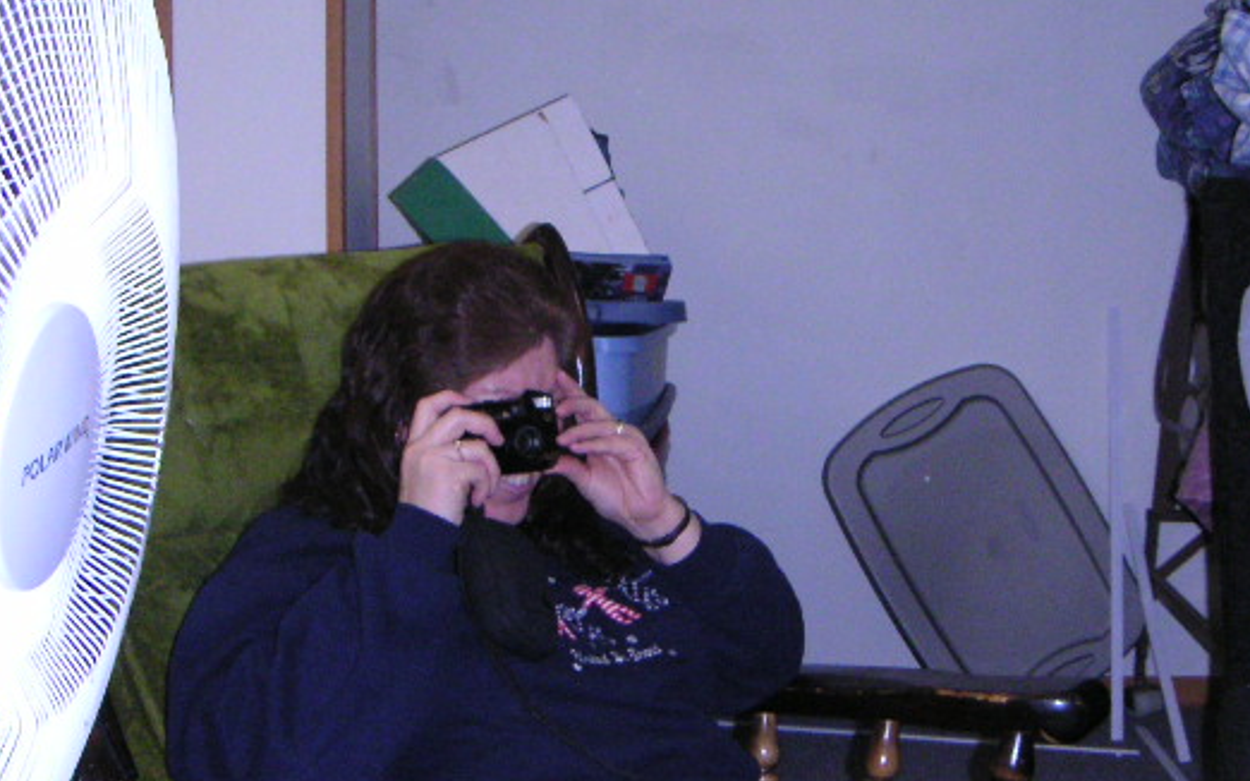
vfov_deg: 24.8
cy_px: 458
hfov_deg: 38.7
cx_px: 740
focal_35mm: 52
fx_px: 1771
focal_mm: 5.3
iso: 400
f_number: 6.7
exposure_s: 1/45
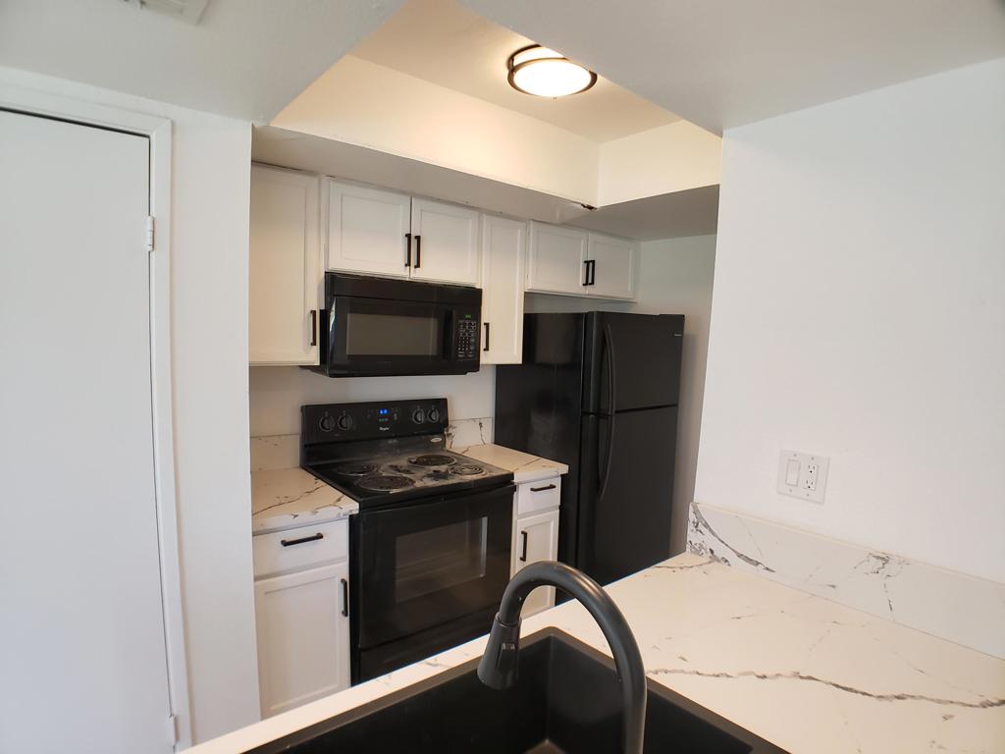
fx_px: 755
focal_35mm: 26
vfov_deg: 53.1
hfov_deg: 67.3
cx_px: 502
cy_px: 377
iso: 160
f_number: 2.4
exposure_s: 1/60
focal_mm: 4.3
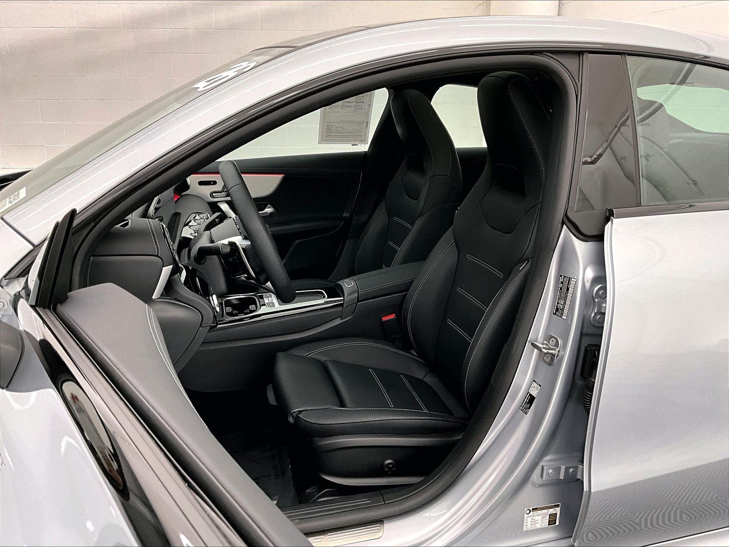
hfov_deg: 61.7
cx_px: 364
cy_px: 274
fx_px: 611
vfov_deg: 48.2
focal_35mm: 29
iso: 125
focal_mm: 3
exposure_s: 1/60
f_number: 1.8
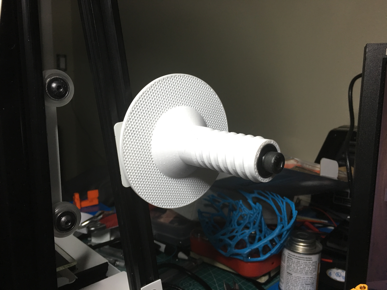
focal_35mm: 29
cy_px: 145
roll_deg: -1.9
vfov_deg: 48.2
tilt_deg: -8.1
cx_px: 194
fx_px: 324
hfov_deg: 61.7
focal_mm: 4.15
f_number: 2.2
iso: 50
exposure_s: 1/15
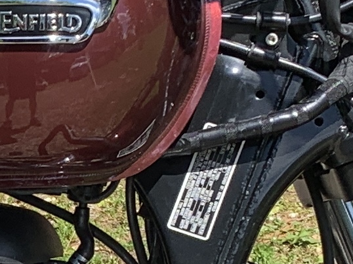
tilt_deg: -24.8
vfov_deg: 7.6
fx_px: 1988
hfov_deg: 9.8
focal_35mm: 195
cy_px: 286
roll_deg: +0.9
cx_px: -194
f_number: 1.8
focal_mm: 4.25
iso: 25
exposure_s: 1/1190
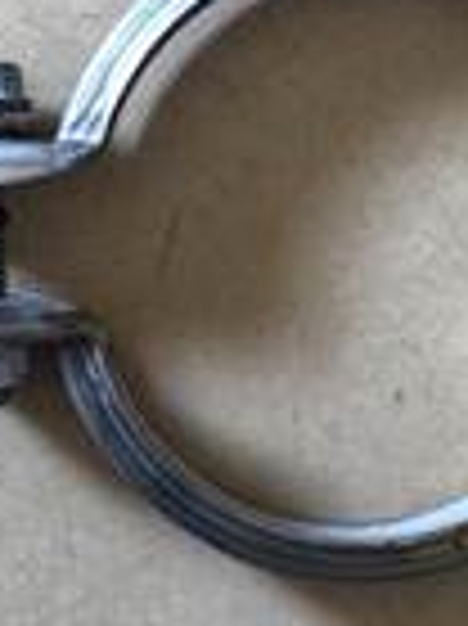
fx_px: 1751
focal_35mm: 97
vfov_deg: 19.8
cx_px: 416
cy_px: 50
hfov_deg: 15.1
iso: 32
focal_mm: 4
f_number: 1.8
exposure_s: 1/33
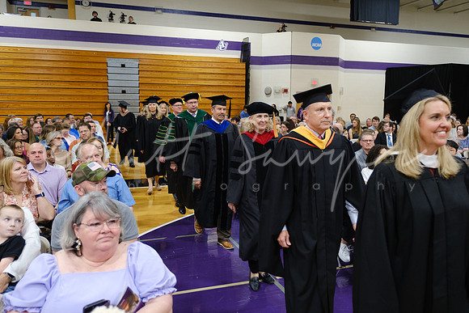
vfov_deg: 45.0
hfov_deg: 63.6
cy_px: 156
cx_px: 234
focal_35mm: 29
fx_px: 378
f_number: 2.8
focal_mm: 19.4
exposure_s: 1/125
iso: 1600
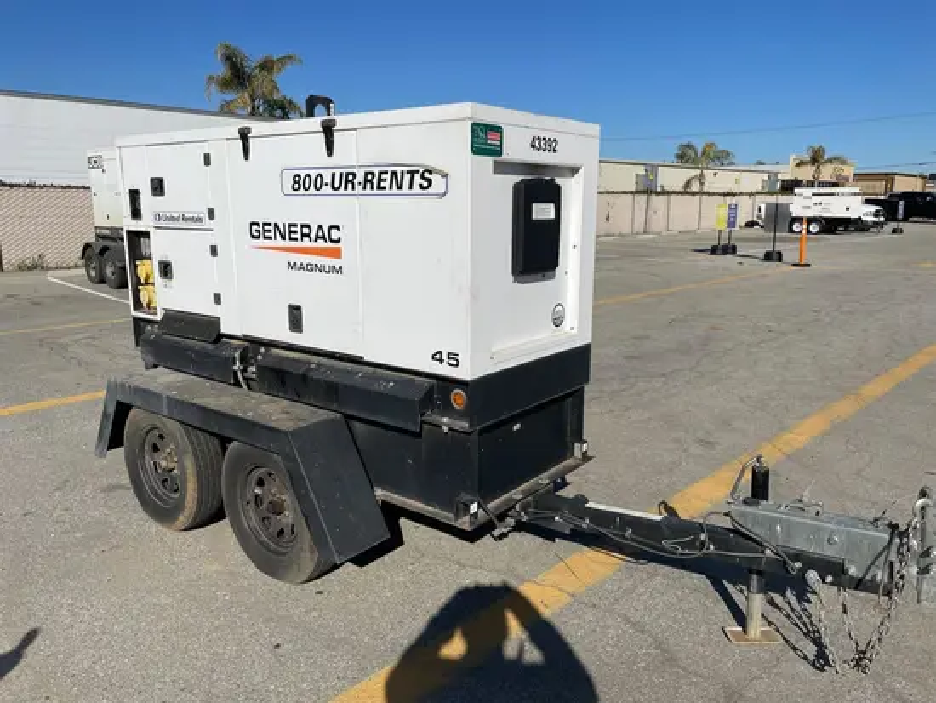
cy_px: 352
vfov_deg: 53.1
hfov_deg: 67.3
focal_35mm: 26
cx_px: 468
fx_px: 703
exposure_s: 1/13333
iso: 50
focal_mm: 4.2
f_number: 1.6
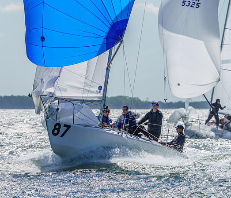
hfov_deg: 5.5
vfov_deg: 4.7
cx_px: 82
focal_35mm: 340
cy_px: 99
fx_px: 2398
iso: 125
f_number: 8
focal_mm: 268
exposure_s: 1/1000
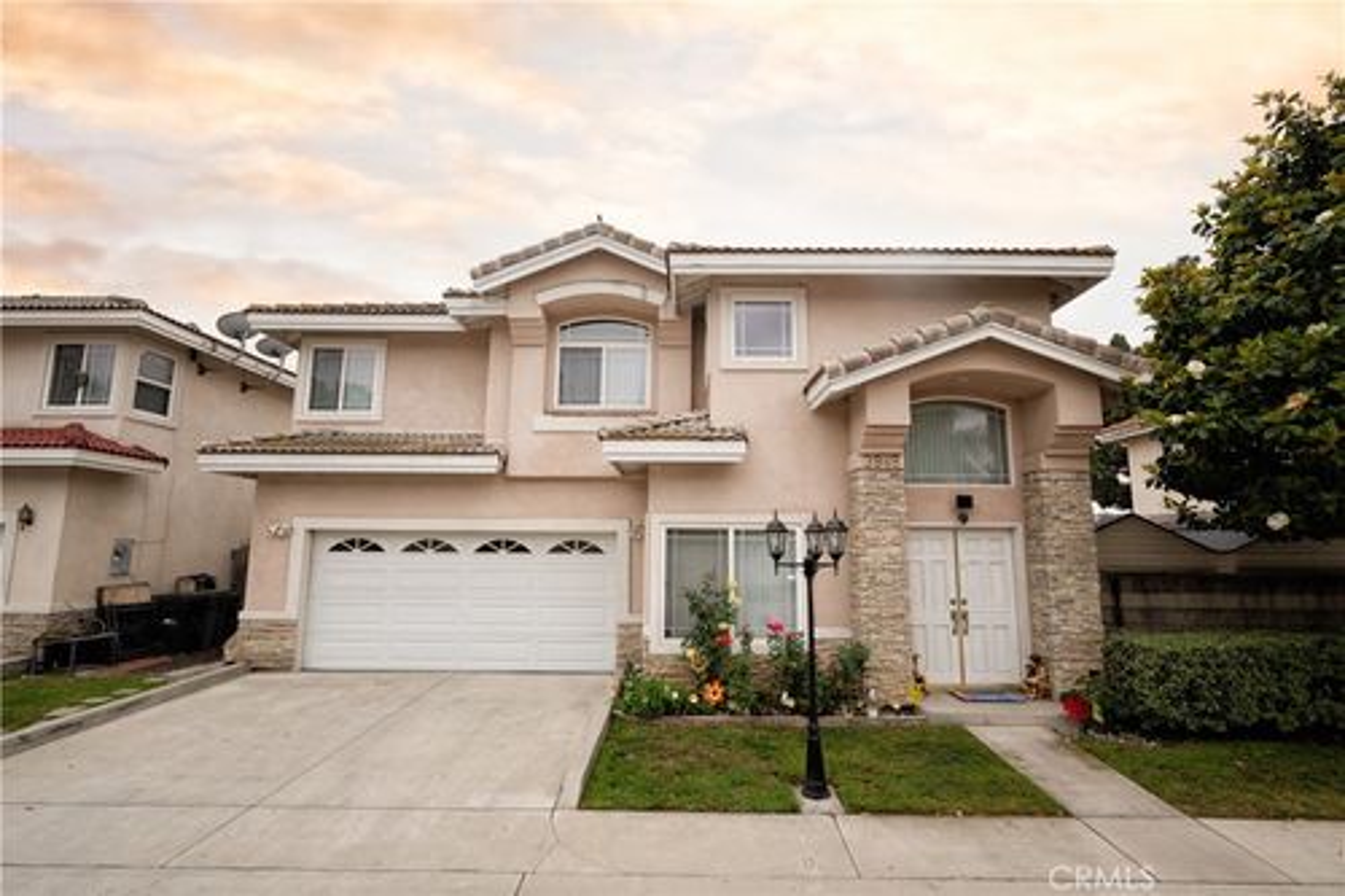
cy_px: 448
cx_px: 672
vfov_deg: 68.8
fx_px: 654
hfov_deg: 91.6
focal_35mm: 18
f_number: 8
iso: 125
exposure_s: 1/125
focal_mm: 17.5
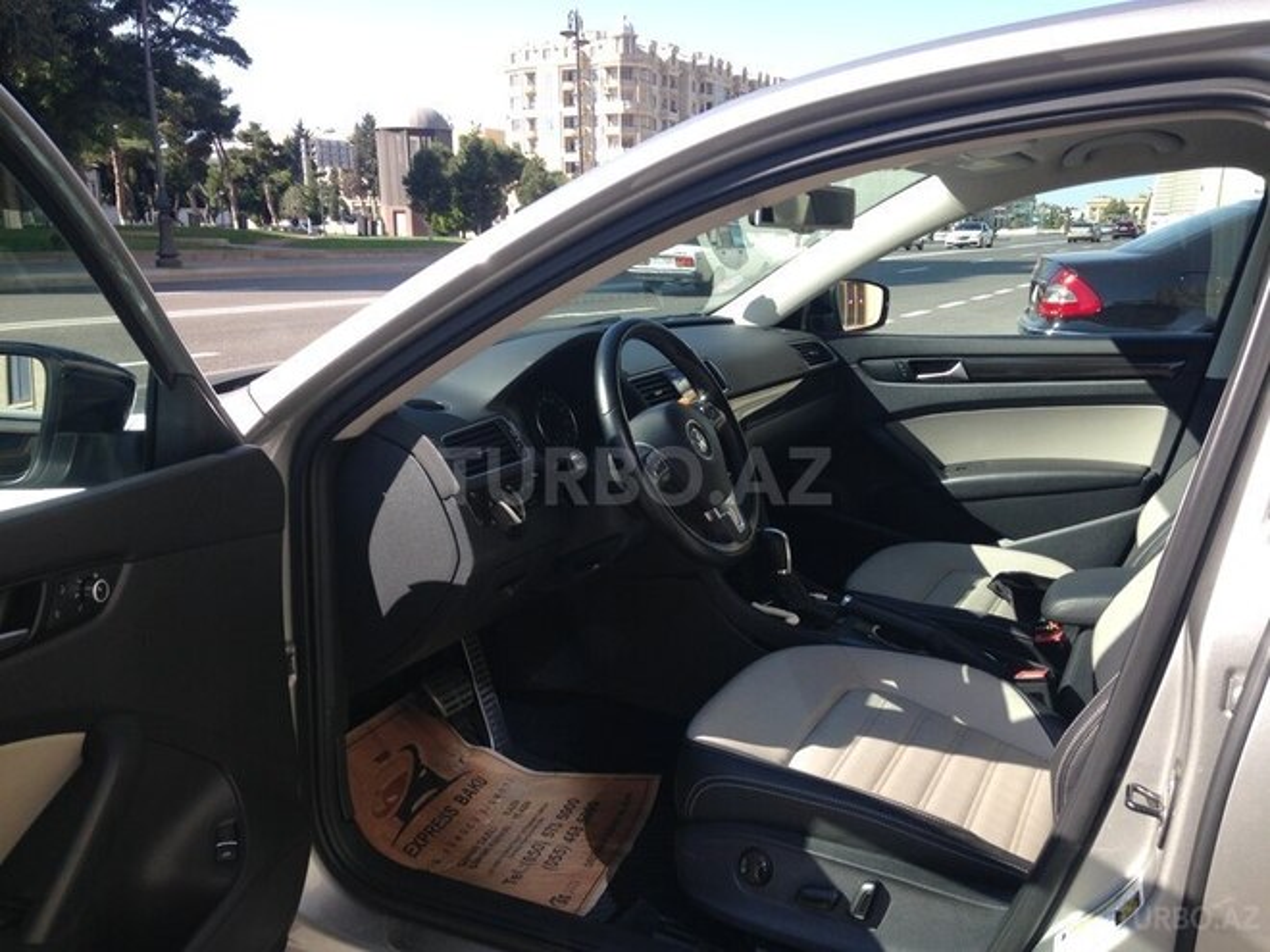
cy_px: 476
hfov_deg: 55.4
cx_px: 635
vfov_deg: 42.9
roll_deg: -1.8
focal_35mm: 33
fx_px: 1211
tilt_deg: -9.8
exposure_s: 1/497
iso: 50
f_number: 2.4
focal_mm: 4.12
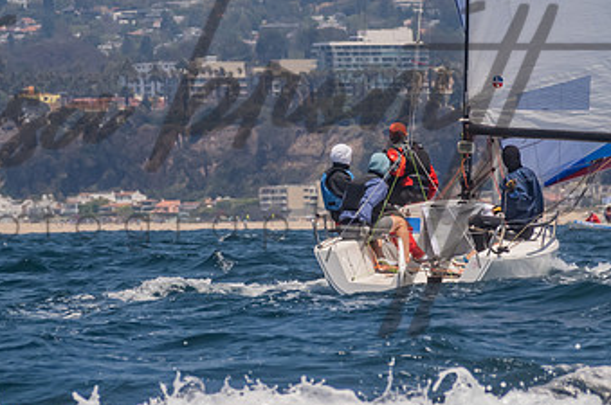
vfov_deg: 2.0
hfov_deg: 3.0
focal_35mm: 691
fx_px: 11711
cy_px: 89
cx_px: 277
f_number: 14
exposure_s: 1/1000
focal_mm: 250
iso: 640
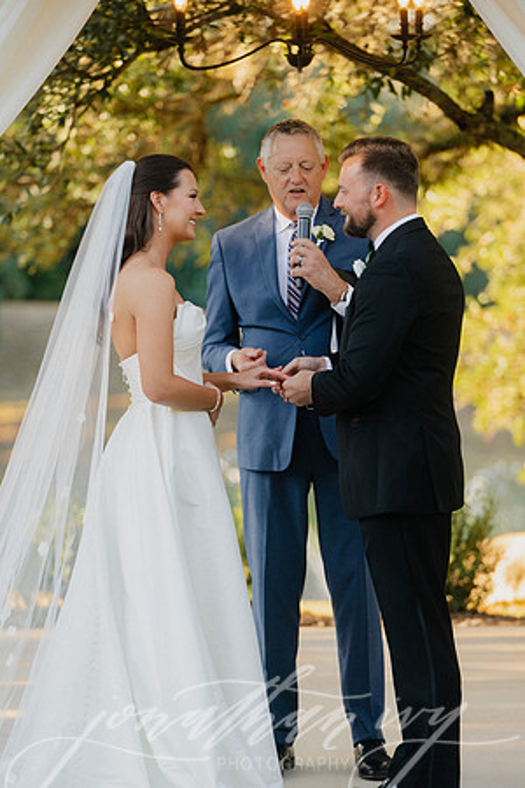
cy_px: 394
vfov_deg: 10.3
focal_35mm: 200
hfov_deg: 6.9
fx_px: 4375
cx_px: 262
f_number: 4
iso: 400
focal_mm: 200
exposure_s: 1/400
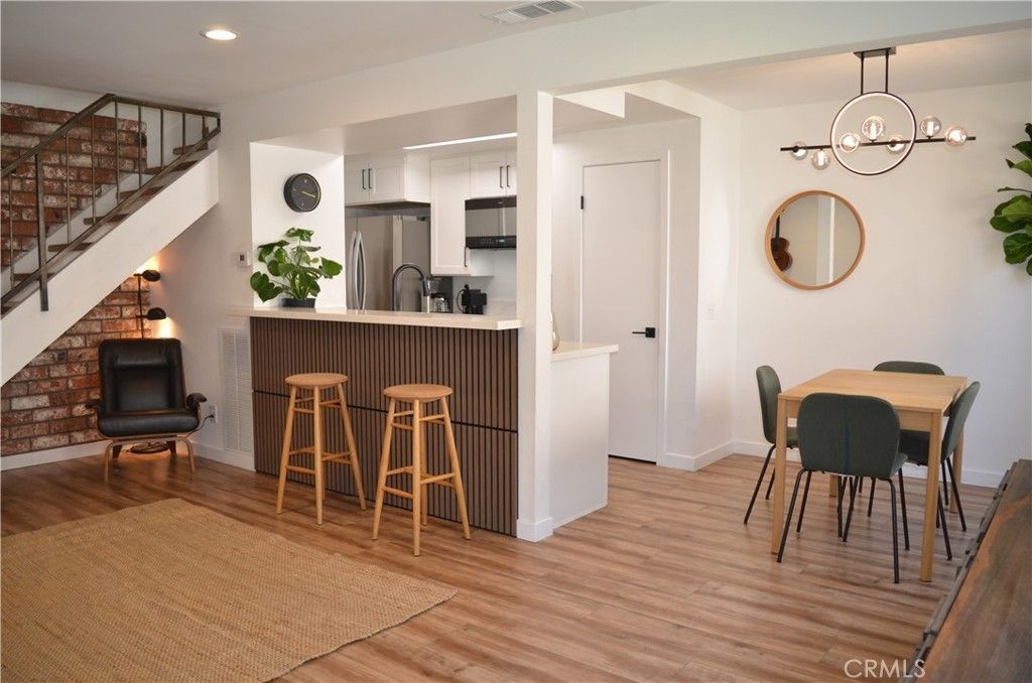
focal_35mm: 27
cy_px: 342
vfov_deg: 47.7
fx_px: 772
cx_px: 516
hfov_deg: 67.5
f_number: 3.5
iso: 400
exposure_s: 1/100
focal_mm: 18
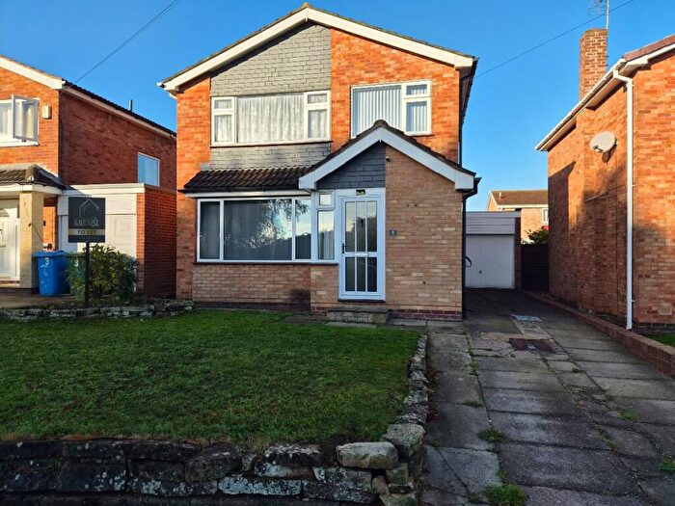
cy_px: 253
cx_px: 338
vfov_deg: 58.9
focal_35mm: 23
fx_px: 448
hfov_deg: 73.9
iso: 80
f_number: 1.8
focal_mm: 5.4
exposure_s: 1/3648
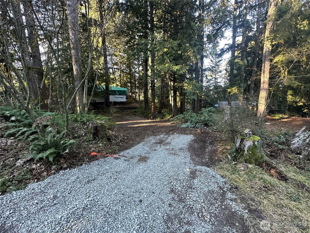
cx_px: 155
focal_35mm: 14
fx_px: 125
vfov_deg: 85.7
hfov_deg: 102.1
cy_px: 116
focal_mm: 2.22
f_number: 2.2
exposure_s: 1/99
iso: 250
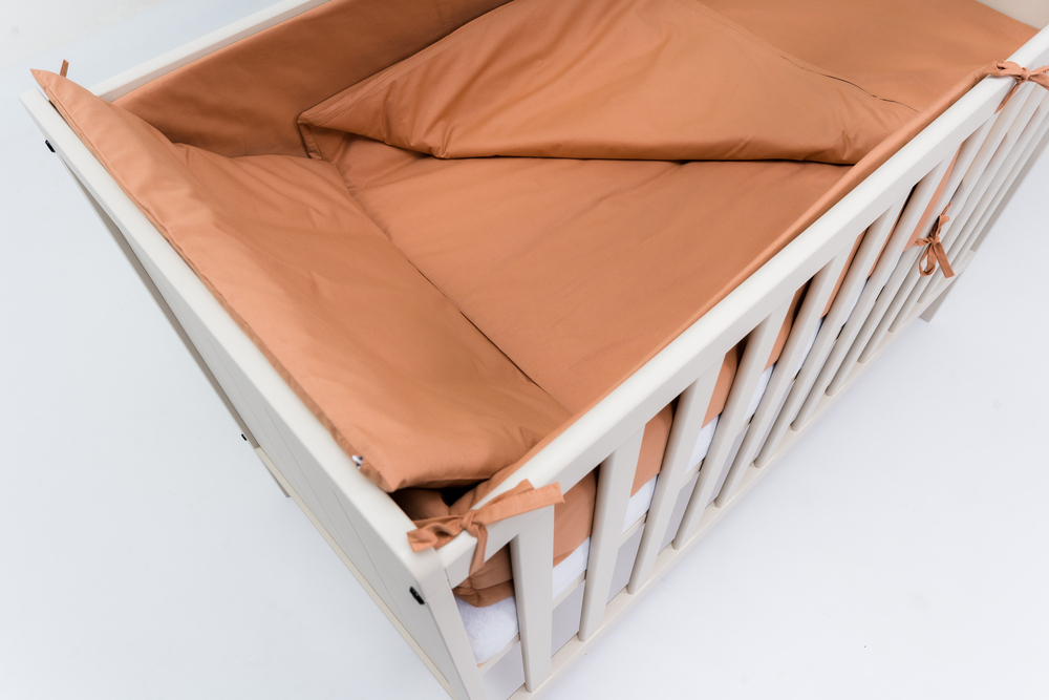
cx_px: 524
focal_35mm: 24
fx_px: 699
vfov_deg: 53.1
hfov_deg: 73.7
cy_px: 350
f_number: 9
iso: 400
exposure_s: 1/160
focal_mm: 24
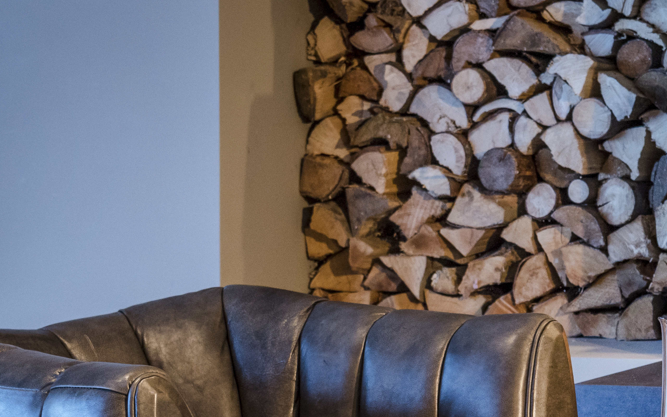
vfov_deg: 9.3
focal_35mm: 140
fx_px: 2545
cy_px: 459
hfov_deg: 14.6
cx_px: 713
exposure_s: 1/8
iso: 500
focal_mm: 52
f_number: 9
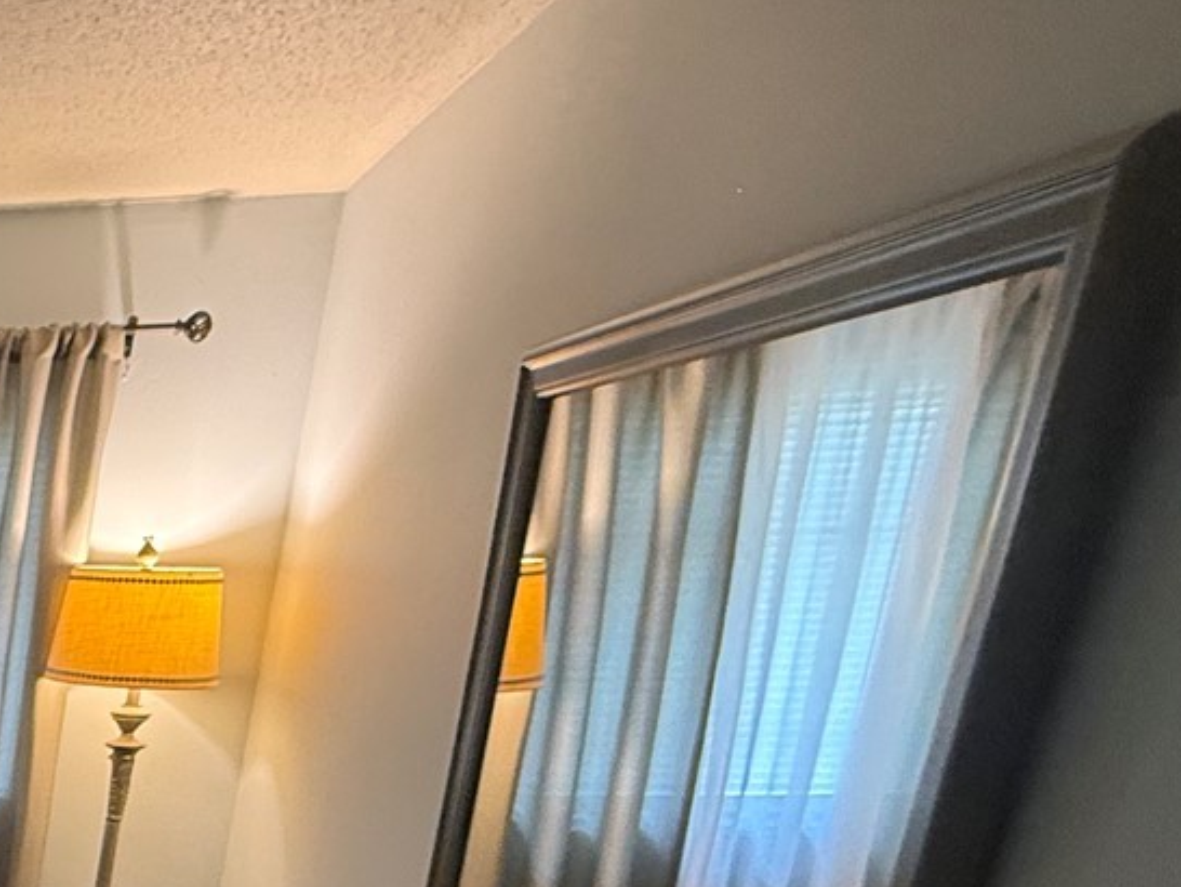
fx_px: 1399
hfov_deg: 30.2
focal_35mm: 41
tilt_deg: -15.0
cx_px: -517
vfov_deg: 31.2
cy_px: 982
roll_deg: -1.0
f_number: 2.2
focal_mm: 2.22
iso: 400
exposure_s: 1/60
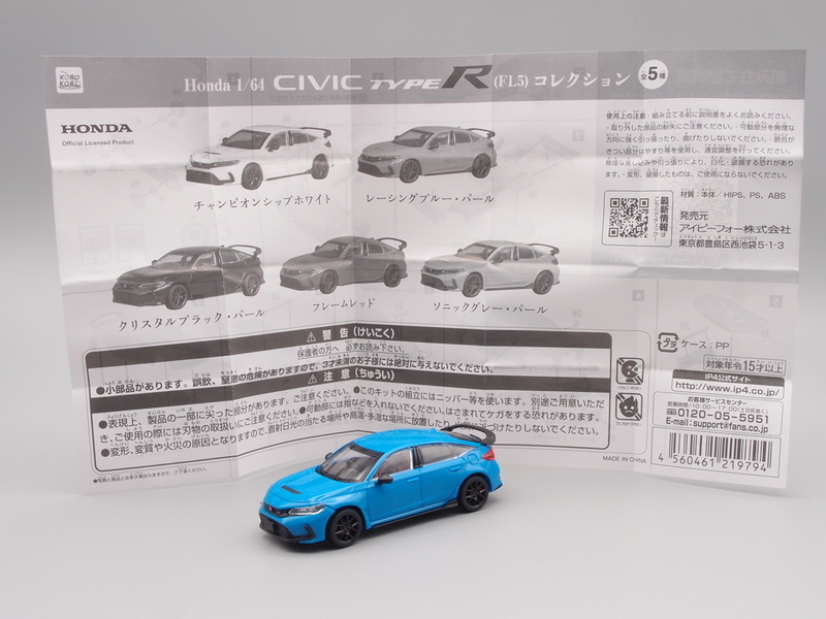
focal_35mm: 41
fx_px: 978
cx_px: 413
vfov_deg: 35.1
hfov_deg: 45.8
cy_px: 310
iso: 100
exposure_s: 1/8
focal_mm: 8.99
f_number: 8
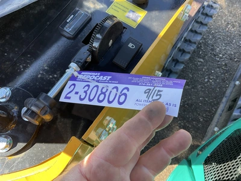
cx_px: 120
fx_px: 202
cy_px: 90
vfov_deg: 48.2
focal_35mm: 29
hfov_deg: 61.7
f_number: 1.8
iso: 20
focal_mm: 3
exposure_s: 1/127
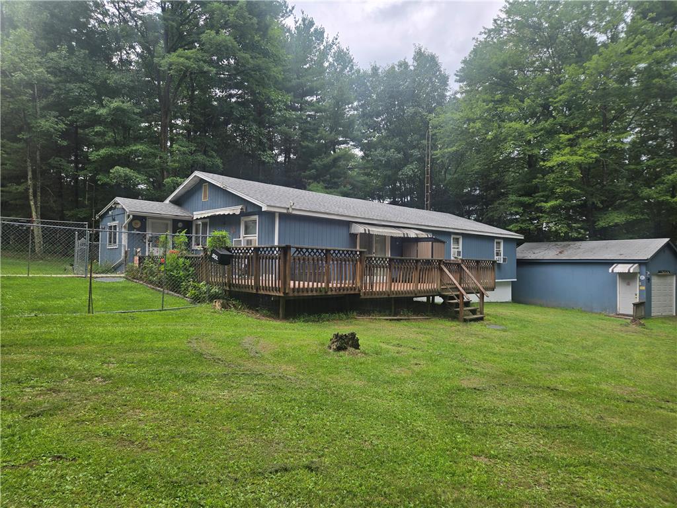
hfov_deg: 73.9
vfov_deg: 58.9
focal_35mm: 23
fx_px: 450
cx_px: 338
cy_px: 254
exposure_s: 1/924
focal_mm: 5.4
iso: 25
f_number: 1.8
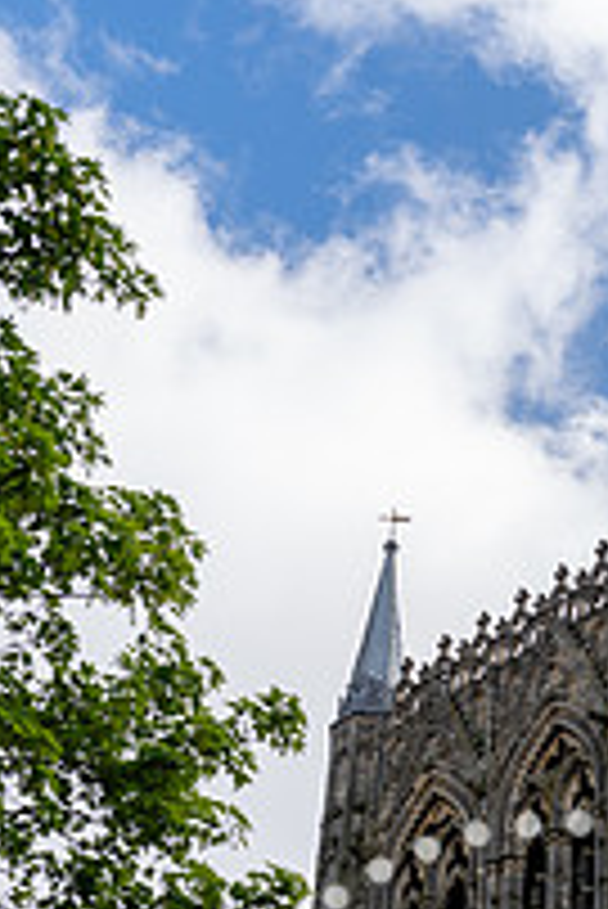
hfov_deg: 12.6
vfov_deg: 18.7
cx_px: 658
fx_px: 2706
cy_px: 850
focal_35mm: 107
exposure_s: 1/800
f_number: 3.5
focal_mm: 48
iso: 125
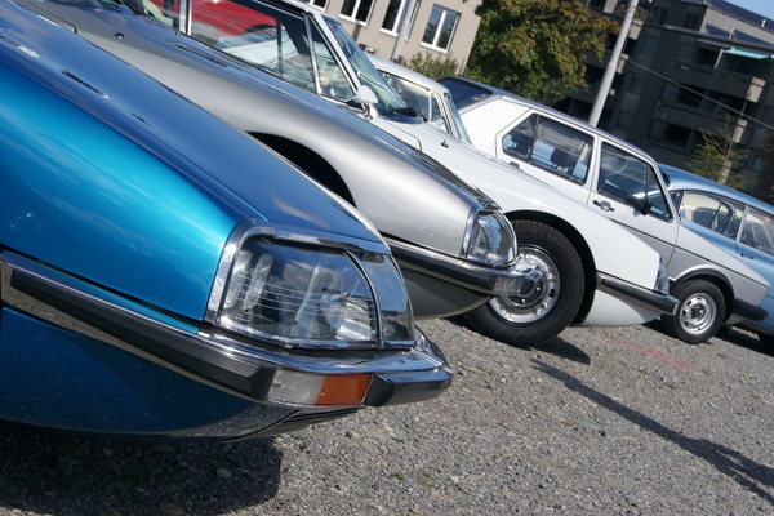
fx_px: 1774
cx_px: 387
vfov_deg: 16.6
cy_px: 258
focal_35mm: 82
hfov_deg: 24.6
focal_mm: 55
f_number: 13
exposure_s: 1/160
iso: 100
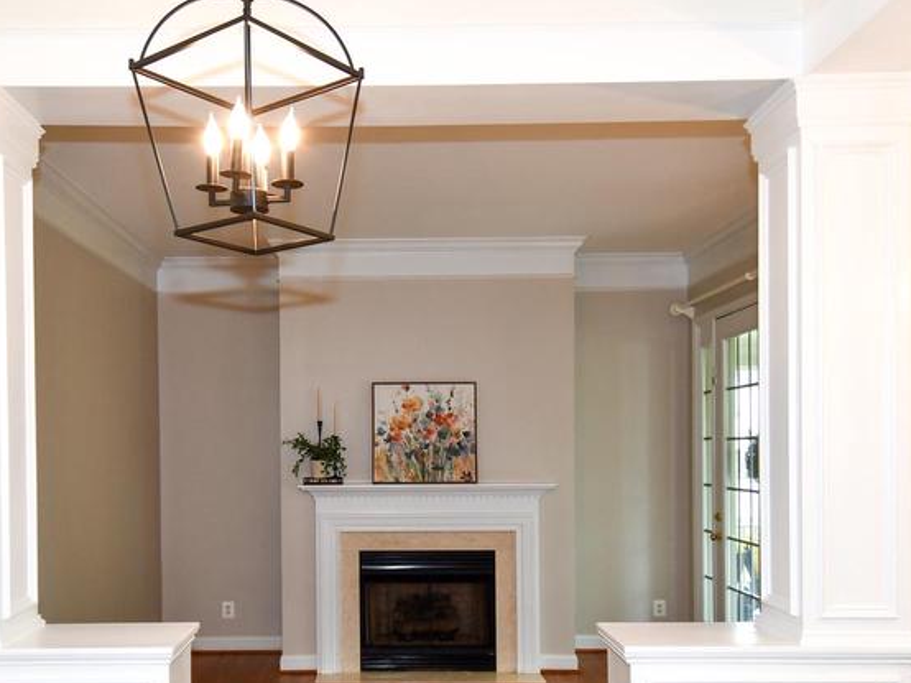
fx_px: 842
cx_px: 349
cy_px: 504
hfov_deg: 56.2
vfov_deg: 42.9
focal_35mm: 32
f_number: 4
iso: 400
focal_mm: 12
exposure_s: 1/60
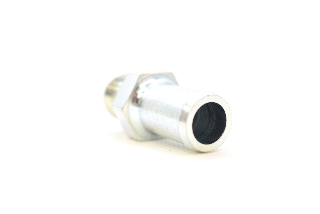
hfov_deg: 26.0
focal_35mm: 78
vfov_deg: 17.5
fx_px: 694
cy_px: 107
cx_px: 160
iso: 400
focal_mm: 52
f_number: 5.6
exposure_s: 1/125
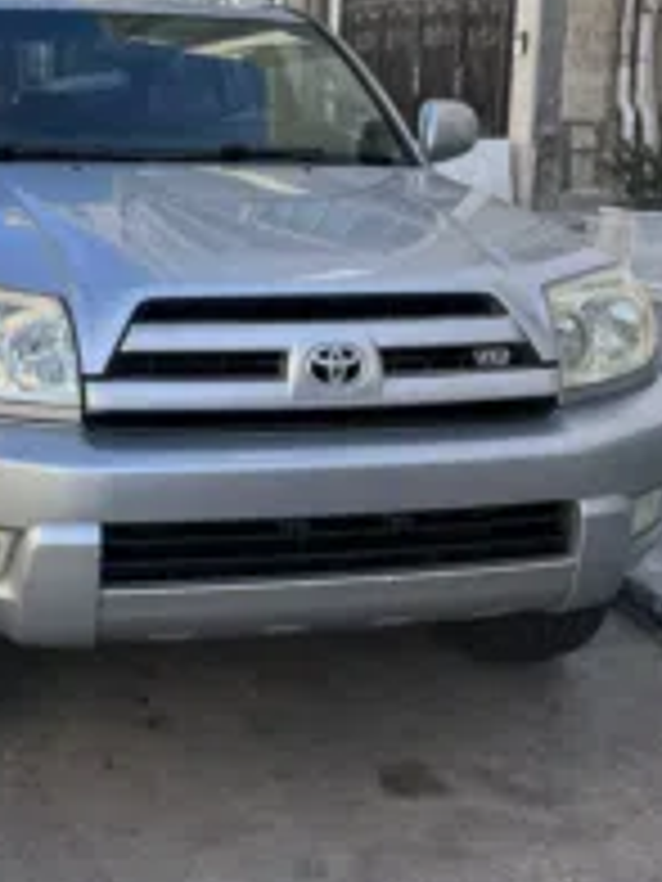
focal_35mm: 53
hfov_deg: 27.2
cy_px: 284
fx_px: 1351
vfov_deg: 35.8
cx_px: 176
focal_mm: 5.7
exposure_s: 1/1344
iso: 50
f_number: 1.5
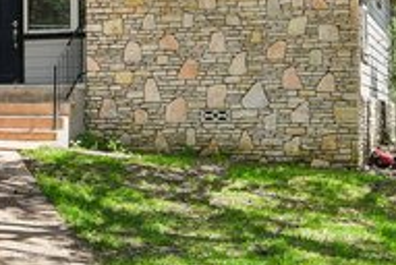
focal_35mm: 117
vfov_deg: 11.6
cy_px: -11
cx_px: 10
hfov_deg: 17.1
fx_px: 1289
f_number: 8
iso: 400
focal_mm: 35
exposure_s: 1/200
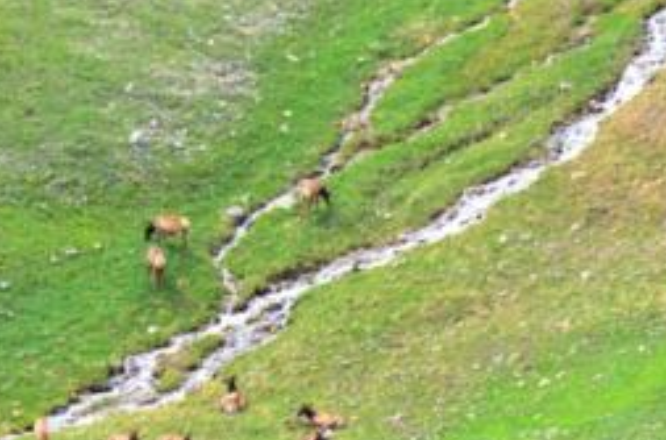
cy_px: 510
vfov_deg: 2.1
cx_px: 403
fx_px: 11895
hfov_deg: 3.2
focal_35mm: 645
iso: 200
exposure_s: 1/100
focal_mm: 170
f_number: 11
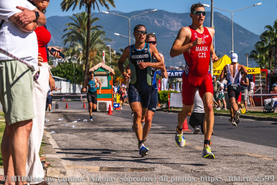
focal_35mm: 110
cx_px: 138
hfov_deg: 18.6
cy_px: 92
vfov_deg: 12.4
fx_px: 846
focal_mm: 110
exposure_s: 1/2000
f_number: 8
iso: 250
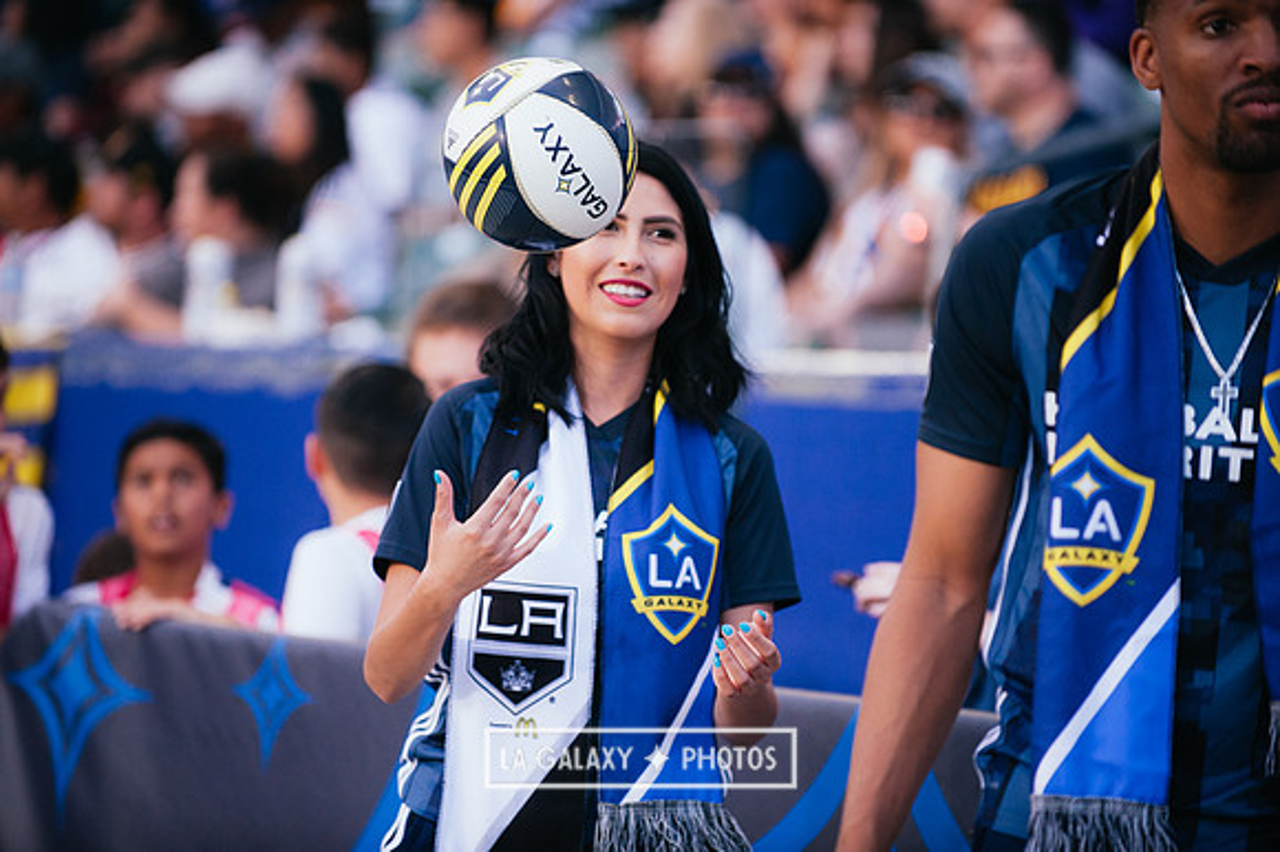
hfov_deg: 11.8
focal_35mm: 175
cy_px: 426
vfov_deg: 7.8
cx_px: 640
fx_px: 6218
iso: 1600
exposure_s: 1/800
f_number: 2.8
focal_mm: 175
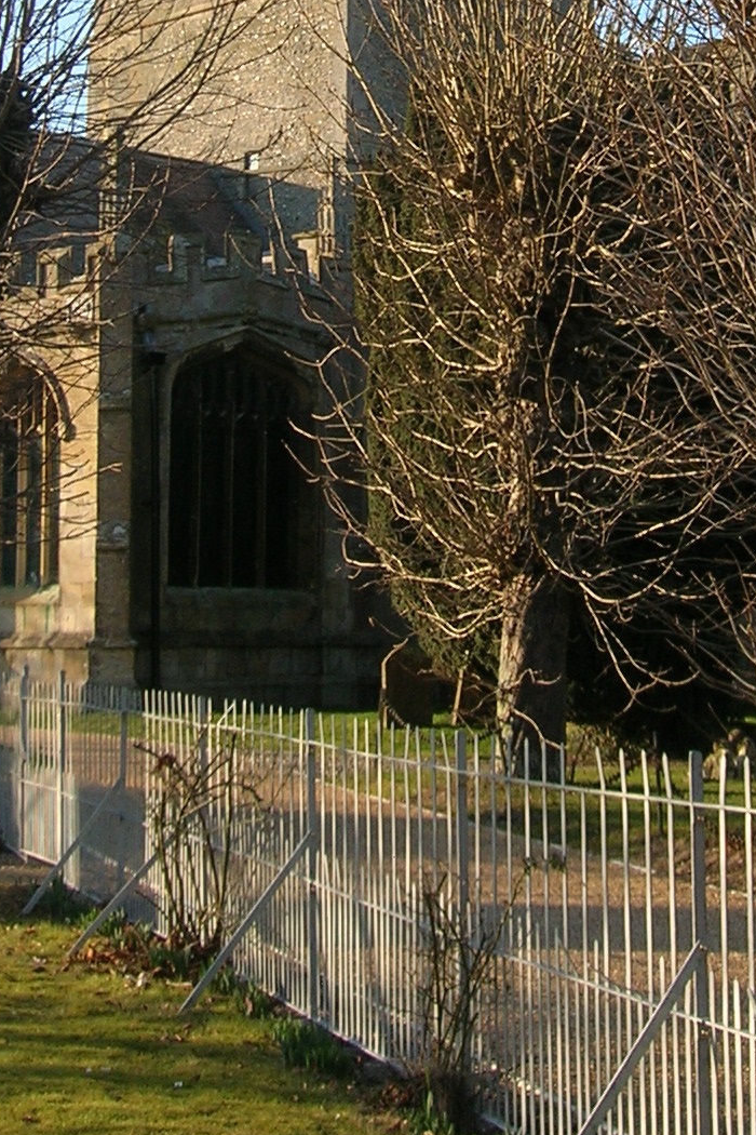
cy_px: 108
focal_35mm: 77
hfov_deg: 17.7
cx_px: 450
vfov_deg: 25.5
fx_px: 2425
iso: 50
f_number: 4.9
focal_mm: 5.7
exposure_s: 1/157
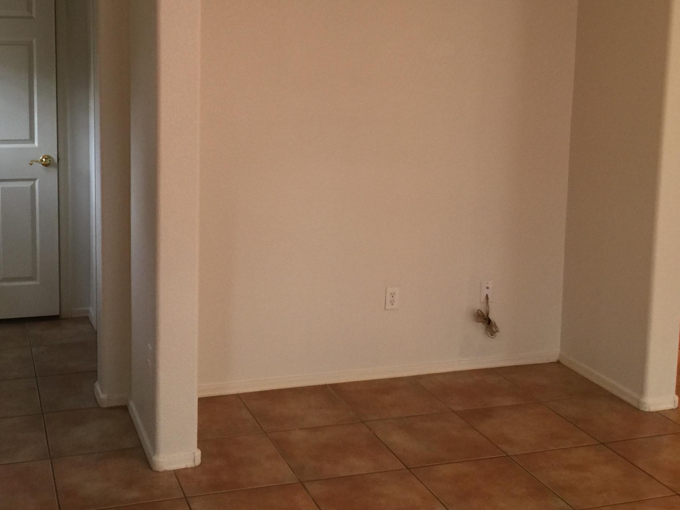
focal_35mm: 47
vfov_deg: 30.5
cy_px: 148
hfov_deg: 40.2
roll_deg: -1.0
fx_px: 923
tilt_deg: -8.2
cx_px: 269
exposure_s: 1/15
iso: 40
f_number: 2.2
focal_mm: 4.15
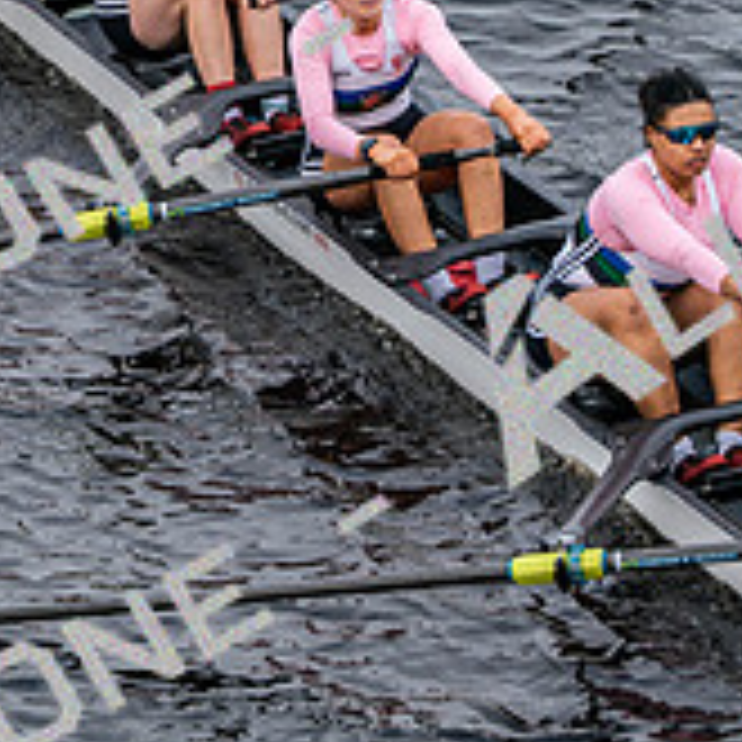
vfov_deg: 2.9
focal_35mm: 598
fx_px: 14502
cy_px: 61
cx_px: 99
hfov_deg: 2.9
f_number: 2.8
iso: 320
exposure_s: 1/2000
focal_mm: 200
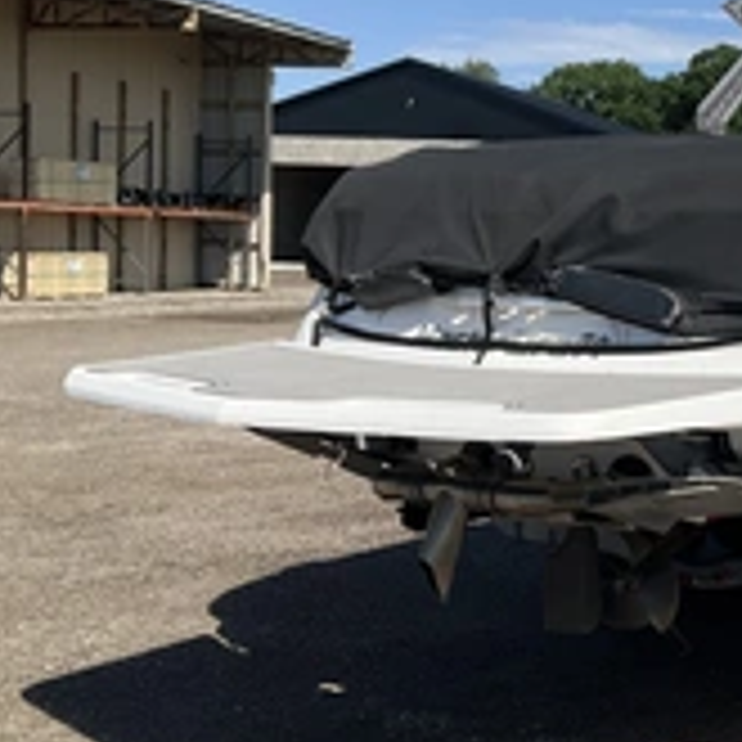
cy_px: 324
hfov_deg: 25.7
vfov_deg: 27.7
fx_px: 1504
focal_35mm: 62
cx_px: 814
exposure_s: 1/1984
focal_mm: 3
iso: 25
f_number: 1.8
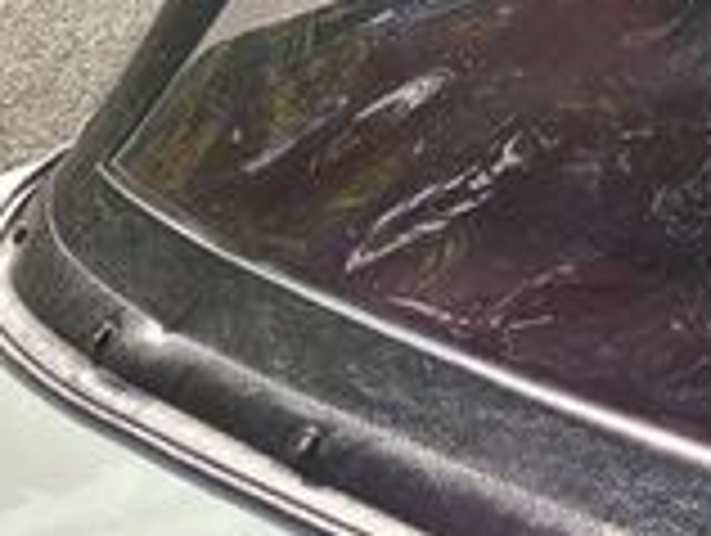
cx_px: 1422
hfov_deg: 15.1
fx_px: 2160
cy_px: 185
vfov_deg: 14.1
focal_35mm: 105
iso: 40
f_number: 1.8
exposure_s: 1/986
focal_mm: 5.4
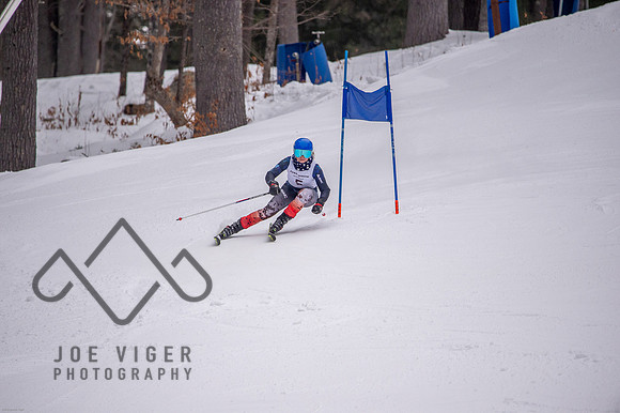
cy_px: 206
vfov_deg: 2.3
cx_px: 310
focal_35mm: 600
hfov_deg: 3.4
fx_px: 10327
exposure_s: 1/2500
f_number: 6.3
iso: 2000
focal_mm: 600
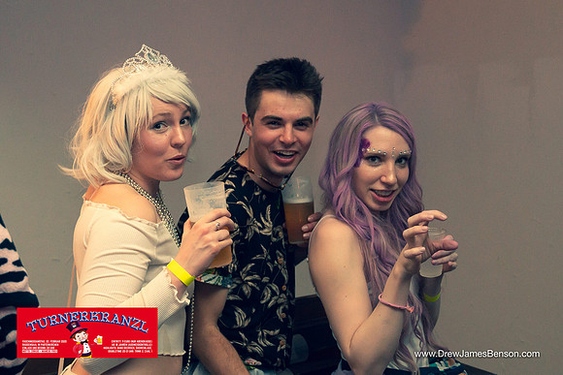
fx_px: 798
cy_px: 188
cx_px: 282
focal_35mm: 51
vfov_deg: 26.5
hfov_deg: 38.9
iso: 6400
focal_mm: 34
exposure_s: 1/60
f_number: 4
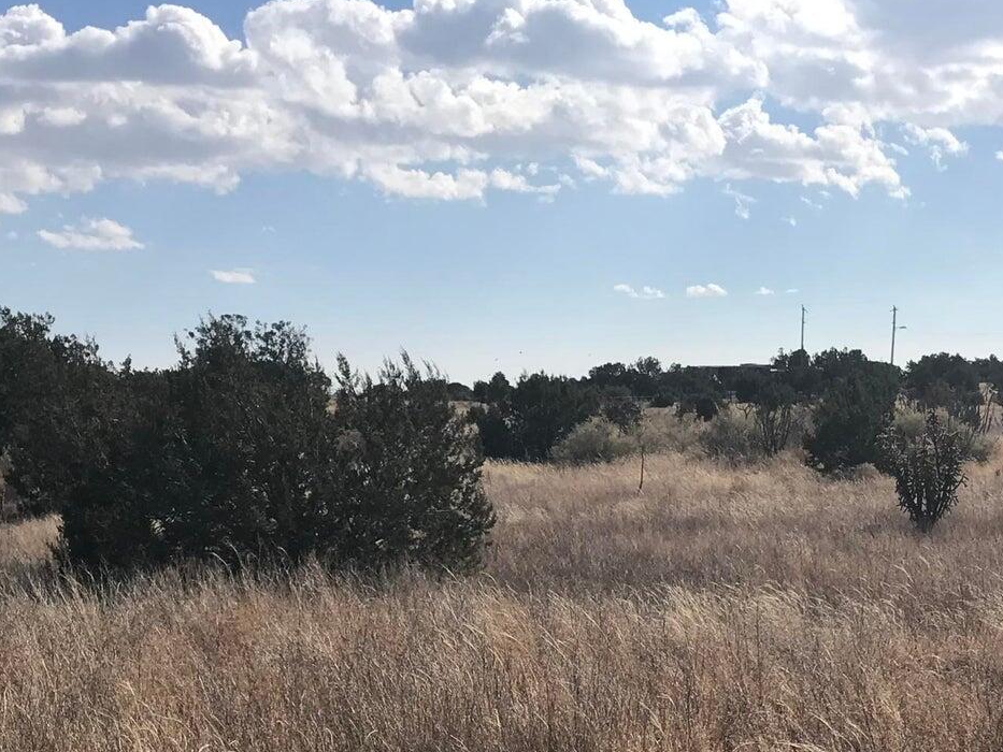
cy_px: 838
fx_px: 1855
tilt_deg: -11.9
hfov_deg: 30.2
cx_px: 556
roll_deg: +0.1
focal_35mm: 64
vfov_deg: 21.7
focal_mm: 3.99
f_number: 1.8
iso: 20
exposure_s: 1/3690
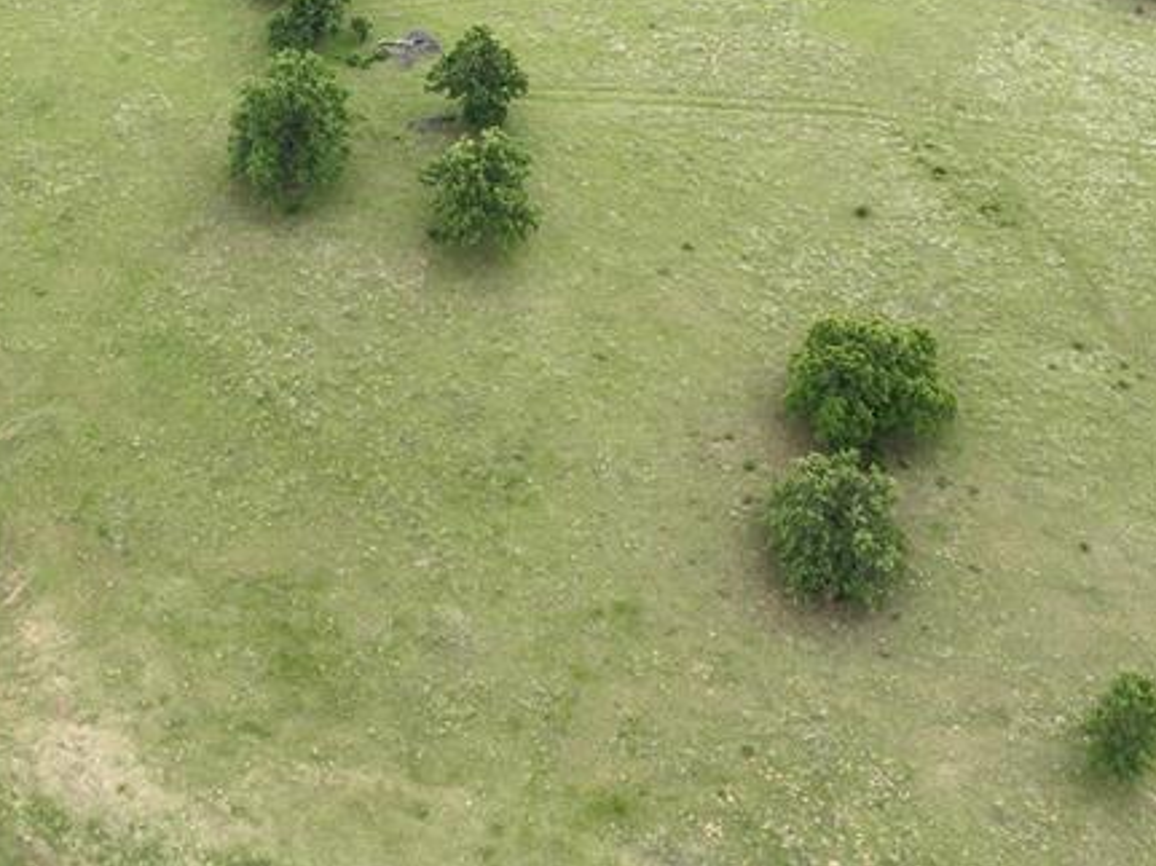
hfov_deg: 33.2
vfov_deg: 24.3
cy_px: -35
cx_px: 314
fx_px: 1903
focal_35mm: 57
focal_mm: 12.29
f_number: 2.8
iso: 100
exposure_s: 1/400
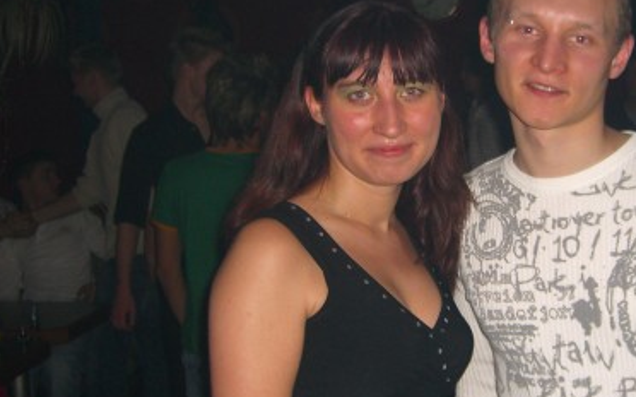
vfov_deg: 20.0
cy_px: 205
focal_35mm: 65
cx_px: 445
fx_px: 1126
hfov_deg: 31.2
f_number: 2.8
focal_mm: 7.9
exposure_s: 1/60
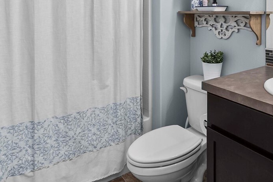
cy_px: 19
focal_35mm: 32
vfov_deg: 38.4
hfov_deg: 57.4
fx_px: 243
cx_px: 182
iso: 1000
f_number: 7.1
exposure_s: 1/8
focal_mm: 13
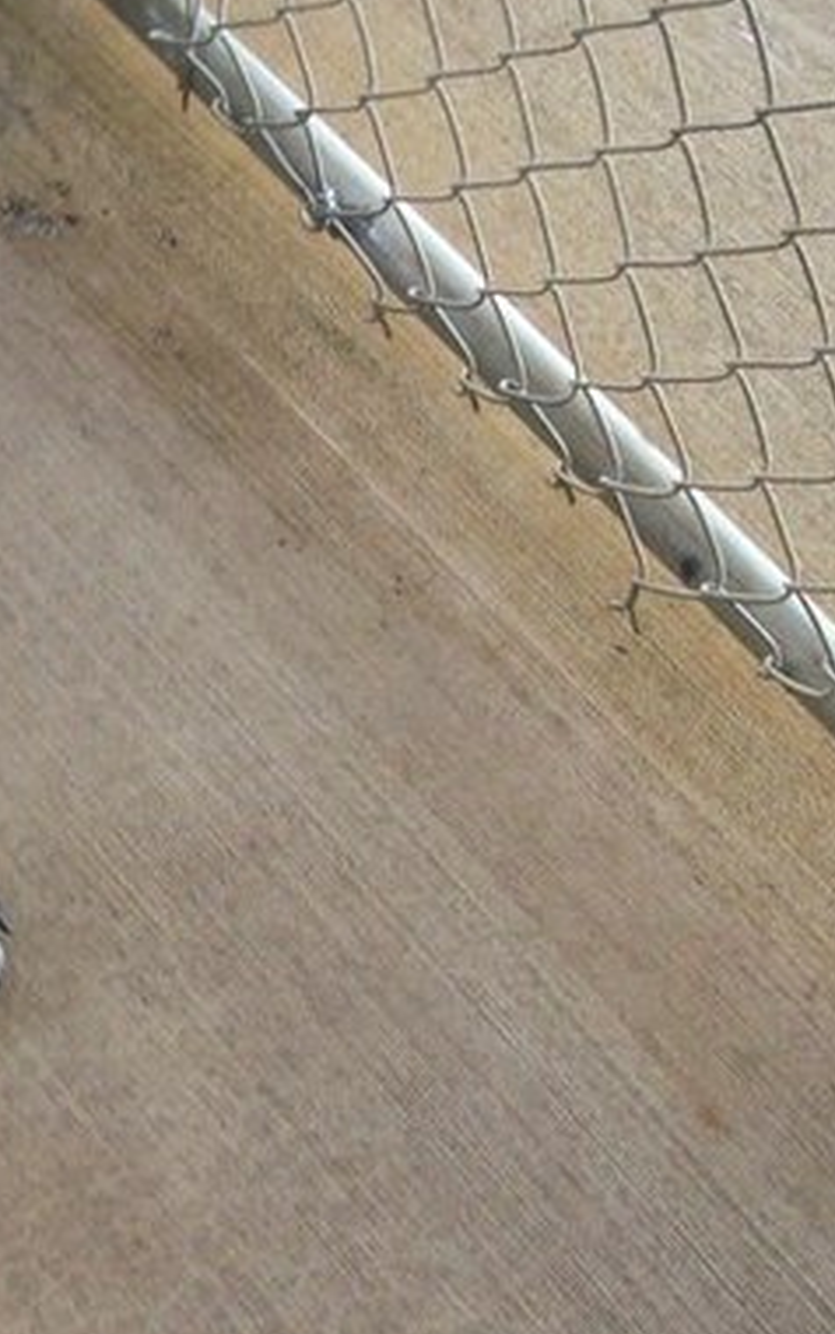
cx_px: 70
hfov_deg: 16.7
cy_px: 546
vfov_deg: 26.7
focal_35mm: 77
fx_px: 2799
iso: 200
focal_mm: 6
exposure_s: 1/64
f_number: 2.7
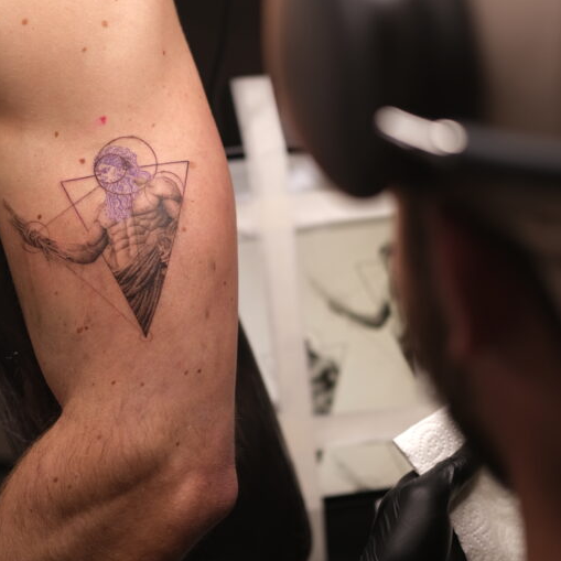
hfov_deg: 25.3
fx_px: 1247
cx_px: 242
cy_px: 280
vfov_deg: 25.4
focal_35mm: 68
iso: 80
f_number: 2
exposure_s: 1/180
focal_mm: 35
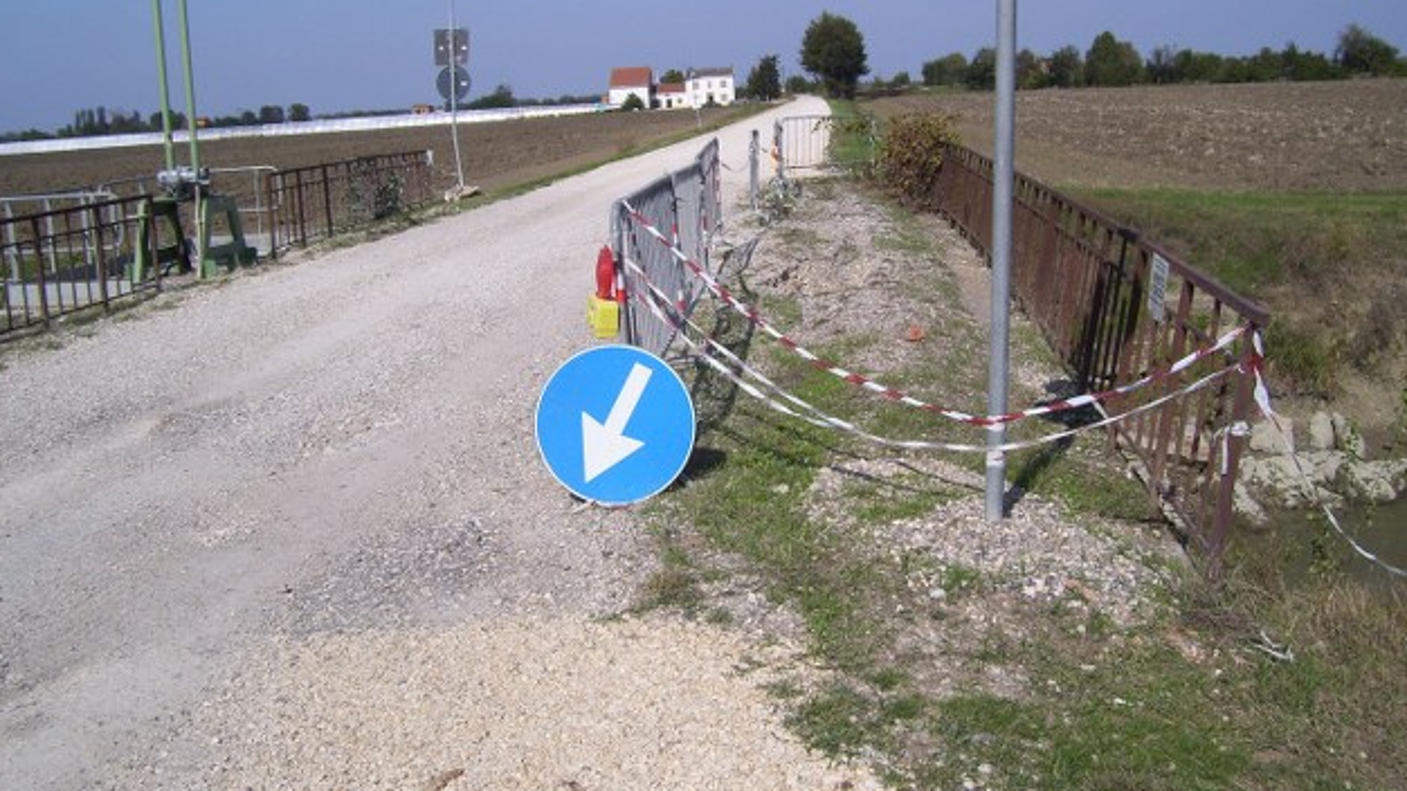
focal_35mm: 40
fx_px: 1492
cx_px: 692
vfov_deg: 29.6
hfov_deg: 50.5
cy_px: 319
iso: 80
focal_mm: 6
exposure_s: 1/1250
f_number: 4.8
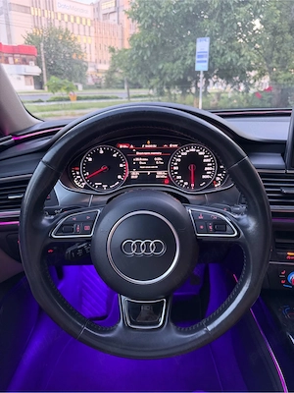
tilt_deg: -19.9
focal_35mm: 24
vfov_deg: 71.6
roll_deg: -1.6
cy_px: 196
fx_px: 272
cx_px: 147
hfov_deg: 56.8
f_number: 1.78
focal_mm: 6.76
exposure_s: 1/48
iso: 800
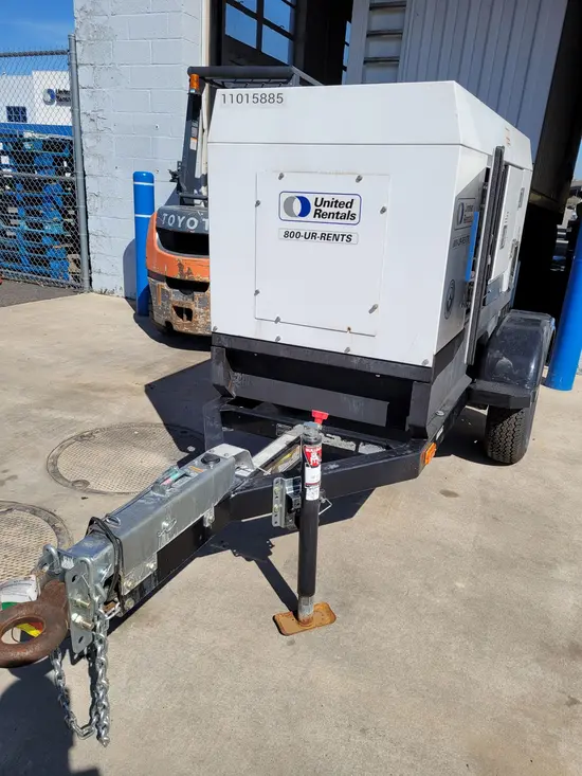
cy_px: 388
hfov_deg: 53.1
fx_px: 583
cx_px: 291
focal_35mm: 26
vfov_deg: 67.3
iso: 40
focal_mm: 5.4
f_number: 1.8
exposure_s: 1/3354
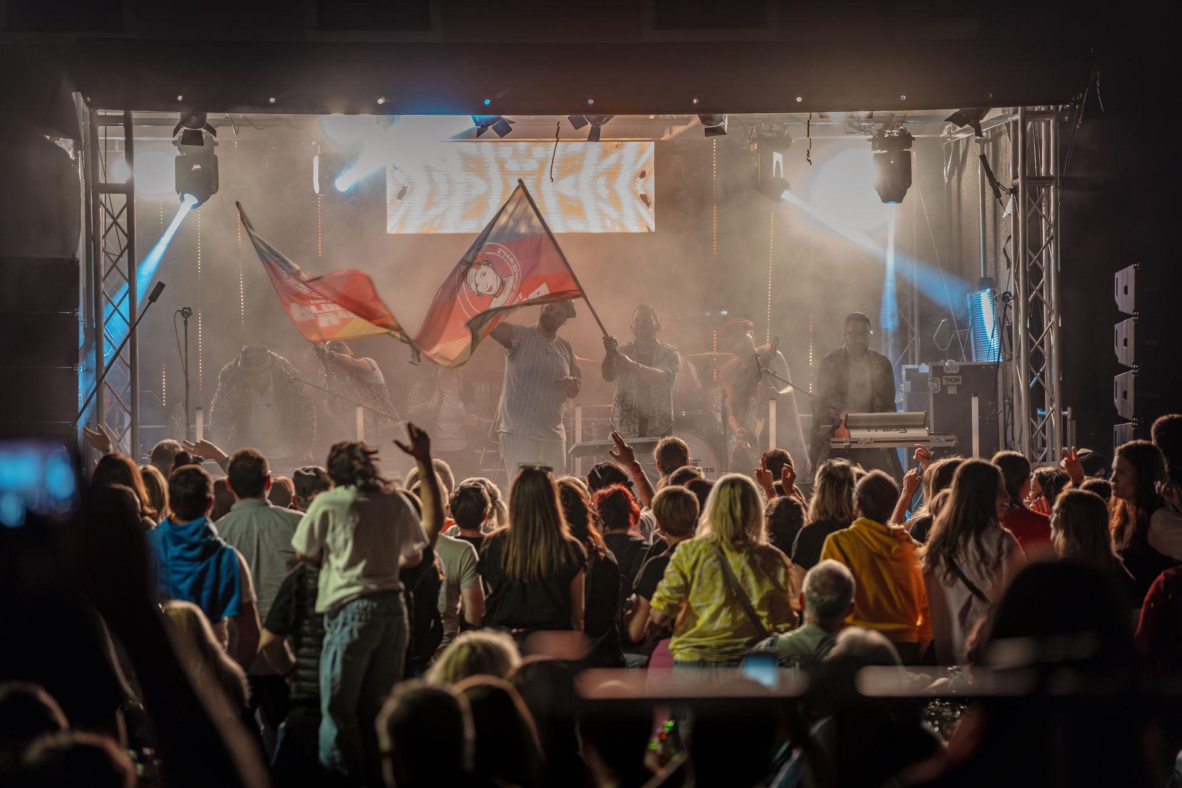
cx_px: 591
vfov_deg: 13.6
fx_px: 3316
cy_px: 394
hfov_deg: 20.2
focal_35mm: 101
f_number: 2.8
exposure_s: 1/160
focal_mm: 101
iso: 2000
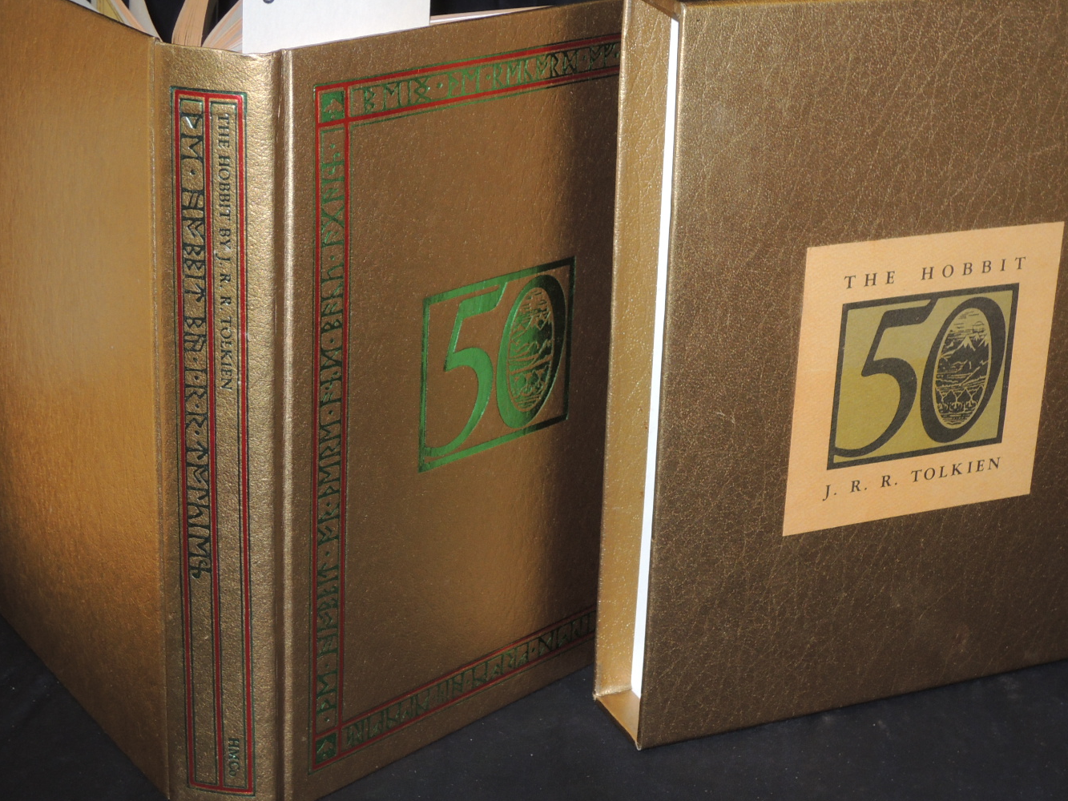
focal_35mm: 66
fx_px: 2036
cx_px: 574
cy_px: 355
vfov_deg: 22.2
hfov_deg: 29.4
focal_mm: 9.9
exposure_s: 1/50
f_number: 4
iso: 200
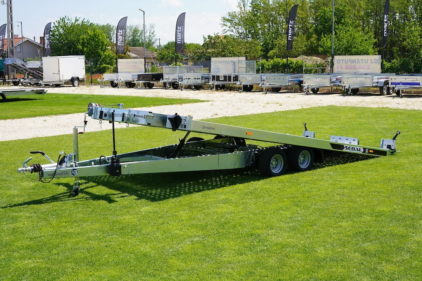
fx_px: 586
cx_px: 211
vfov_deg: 26.9
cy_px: 140
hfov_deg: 39.6
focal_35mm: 50
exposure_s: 1/125
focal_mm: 50
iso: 100
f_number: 9
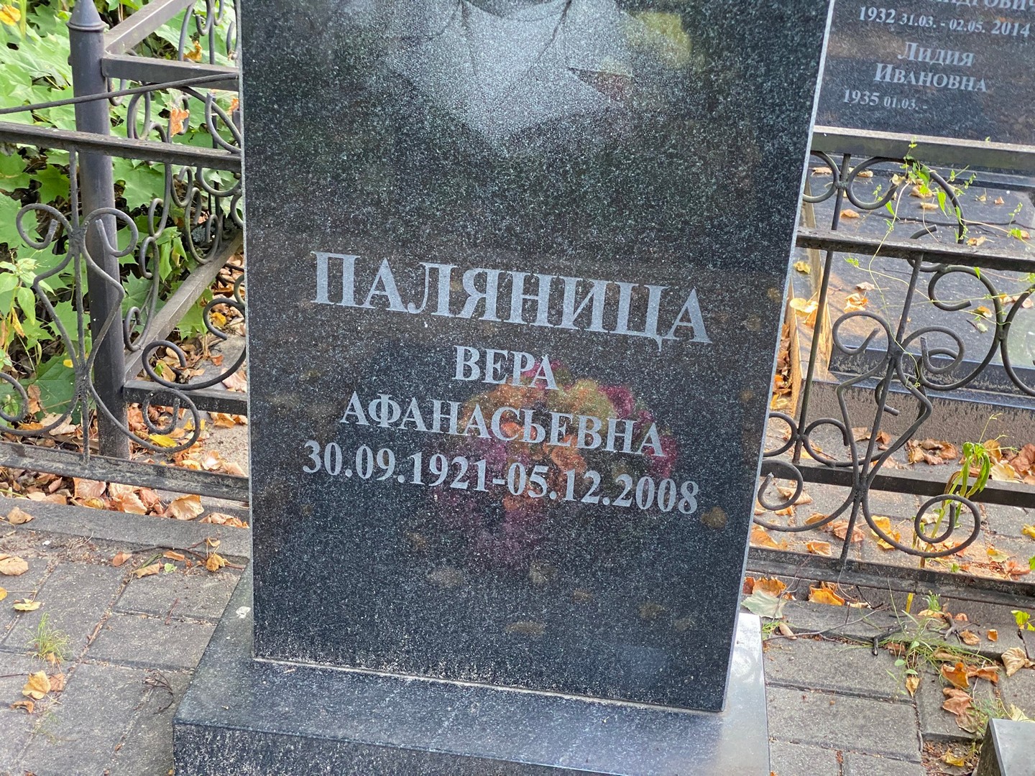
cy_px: 388
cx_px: 518
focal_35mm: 52
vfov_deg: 28.0
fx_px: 1555
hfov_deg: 36.8
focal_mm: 6
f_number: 2
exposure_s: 1/60
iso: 160
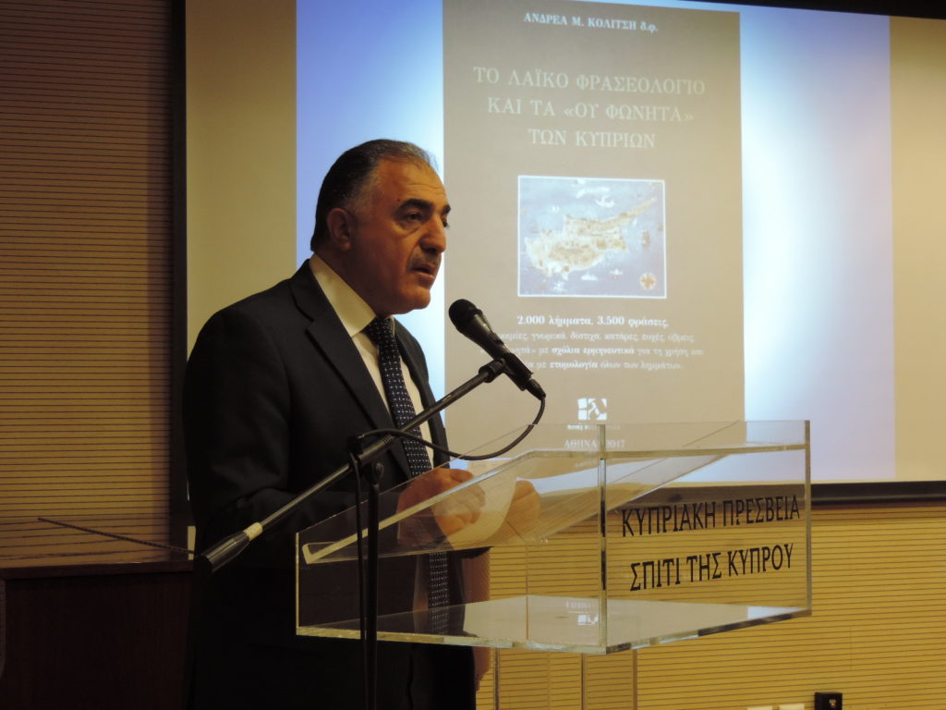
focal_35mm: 85
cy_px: 355
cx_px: 473
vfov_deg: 17.4
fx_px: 2323
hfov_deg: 23.0
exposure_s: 1/30
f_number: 4
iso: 400
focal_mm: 15.1
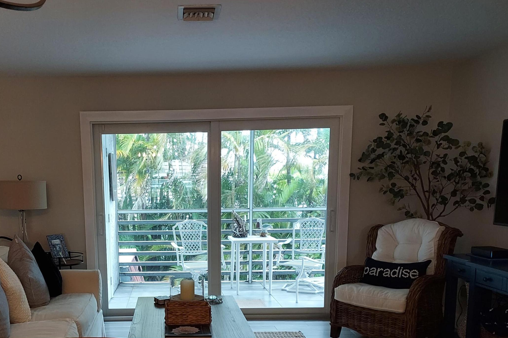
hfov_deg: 53.1
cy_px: 258
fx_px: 494
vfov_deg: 36.9
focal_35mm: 35
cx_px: 158
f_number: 1.8
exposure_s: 1/60
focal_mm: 4.6
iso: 320
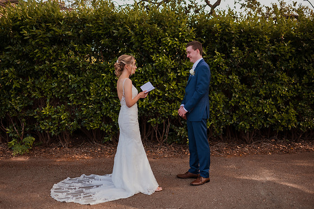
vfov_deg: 37.3
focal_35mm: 36
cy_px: 104
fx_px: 310
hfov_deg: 53.7
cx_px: 157
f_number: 1.8
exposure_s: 1/1250
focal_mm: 35
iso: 320
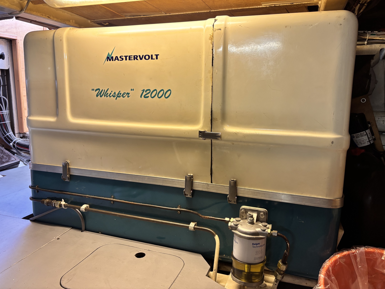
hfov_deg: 65.3
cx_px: 191
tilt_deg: -9.9
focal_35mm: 27
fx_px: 300
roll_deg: -0.6
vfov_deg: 51.4
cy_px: 139
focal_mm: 5.96
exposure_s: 1/50
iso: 160
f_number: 1.6
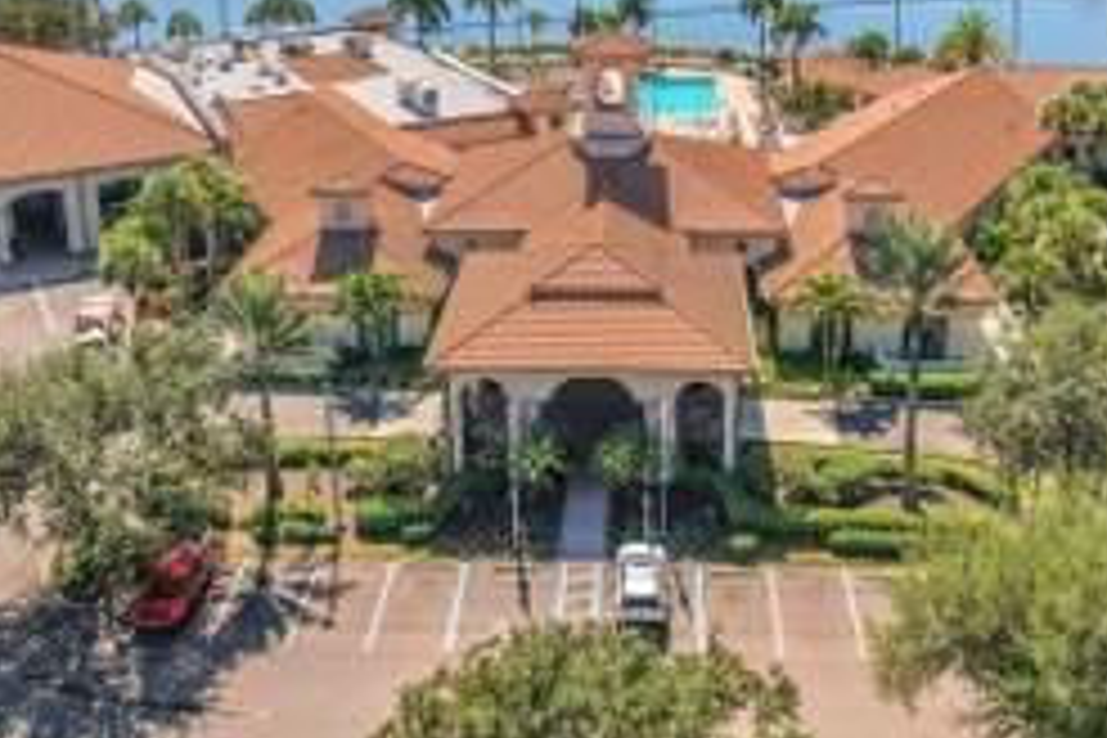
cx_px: 603
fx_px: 1322
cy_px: 202
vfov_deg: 30.8
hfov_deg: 45.4
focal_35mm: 43
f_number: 2.8
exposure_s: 1/800
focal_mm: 8.38
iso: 100
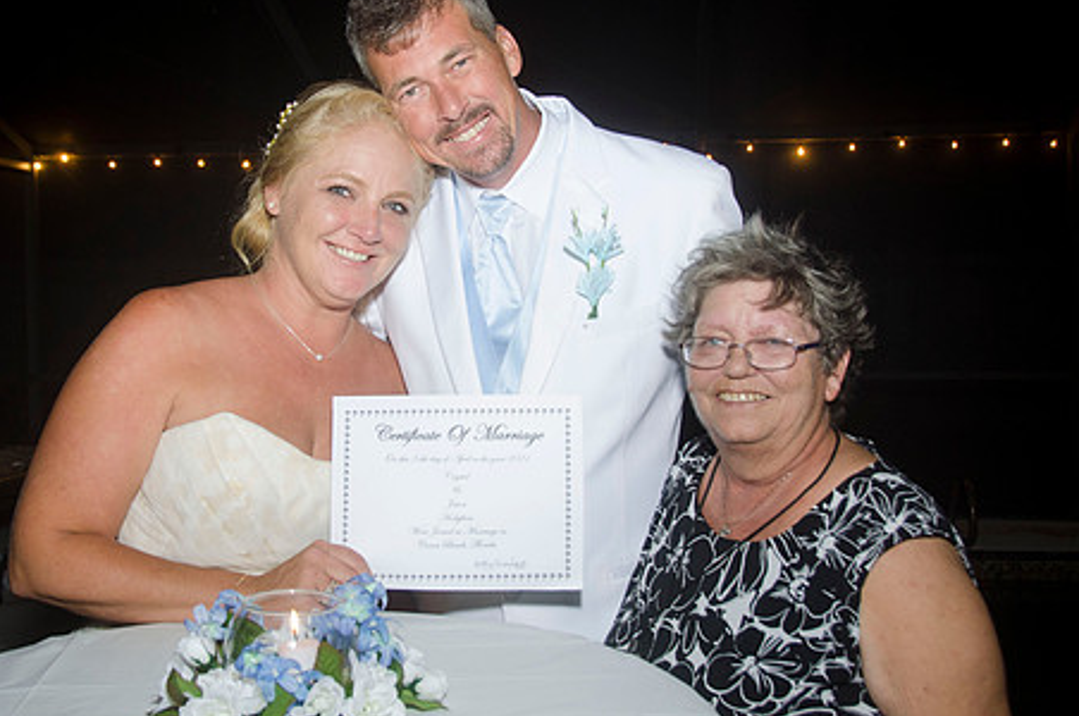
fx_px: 1496
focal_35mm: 50
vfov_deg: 26.9
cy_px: 305
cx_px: 454
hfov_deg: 39.5
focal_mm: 26
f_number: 5.6
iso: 400
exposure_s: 1/60
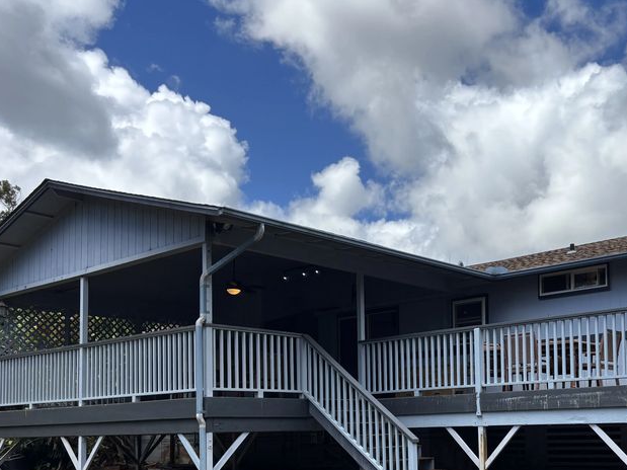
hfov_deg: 42.9
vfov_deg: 32.7
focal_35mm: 43
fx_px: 779
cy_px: 372
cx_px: 448
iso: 50
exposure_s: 1/2857
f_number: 1.6
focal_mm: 5.96
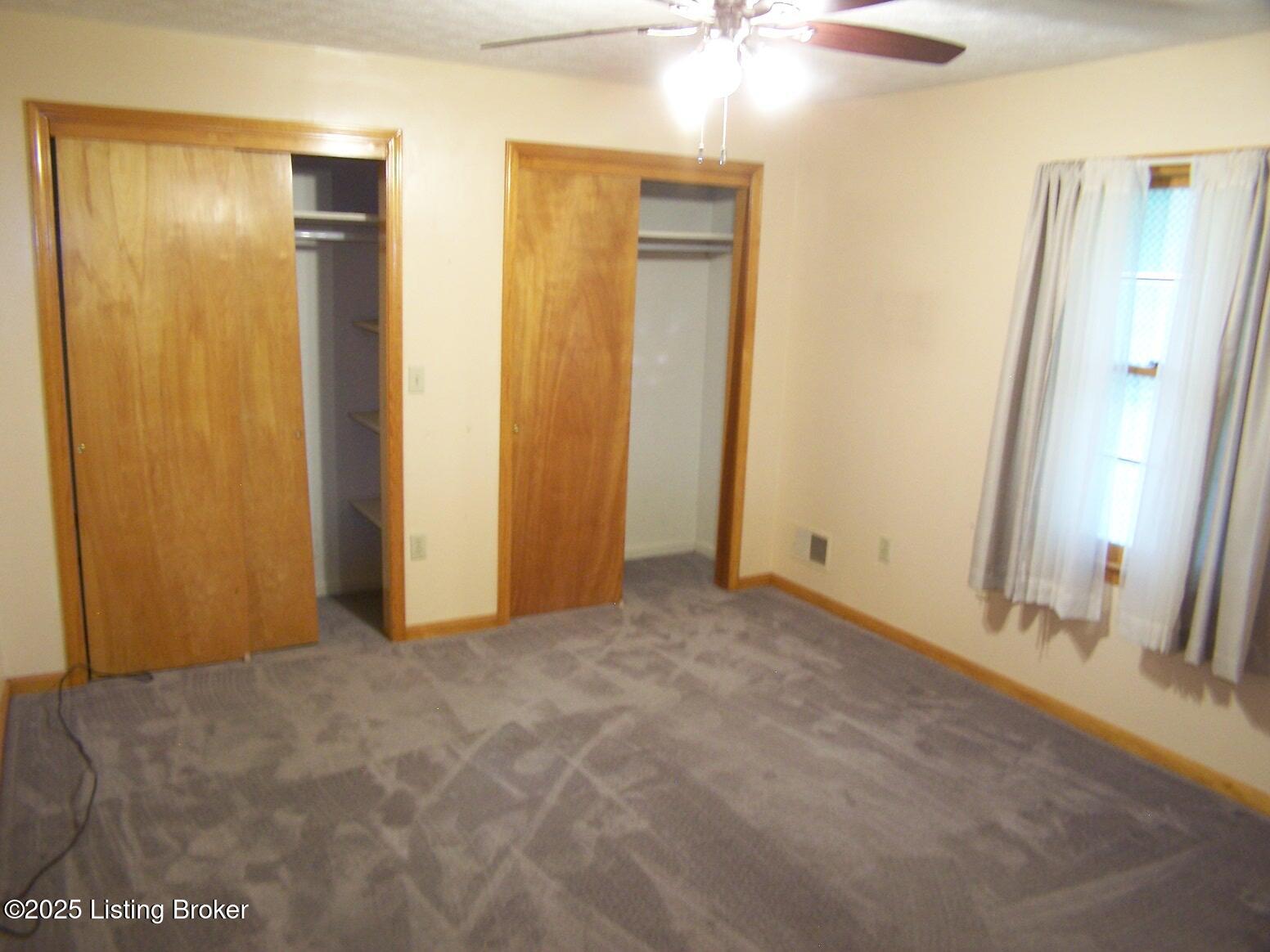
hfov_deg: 49.0
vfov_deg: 37.7
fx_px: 1394
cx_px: 635
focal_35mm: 38
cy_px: 476
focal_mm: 6.3
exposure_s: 1/4
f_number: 2.8
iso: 140
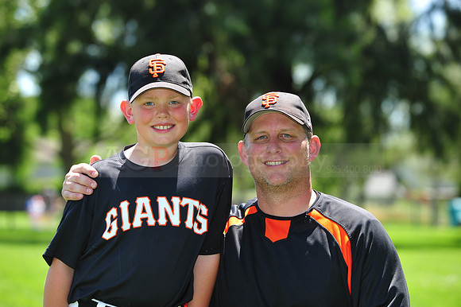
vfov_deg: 6.9
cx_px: 230
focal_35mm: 200
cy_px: 154
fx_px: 2560
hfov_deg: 10.3
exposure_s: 1/320
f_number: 5.6
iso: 200
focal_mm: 200
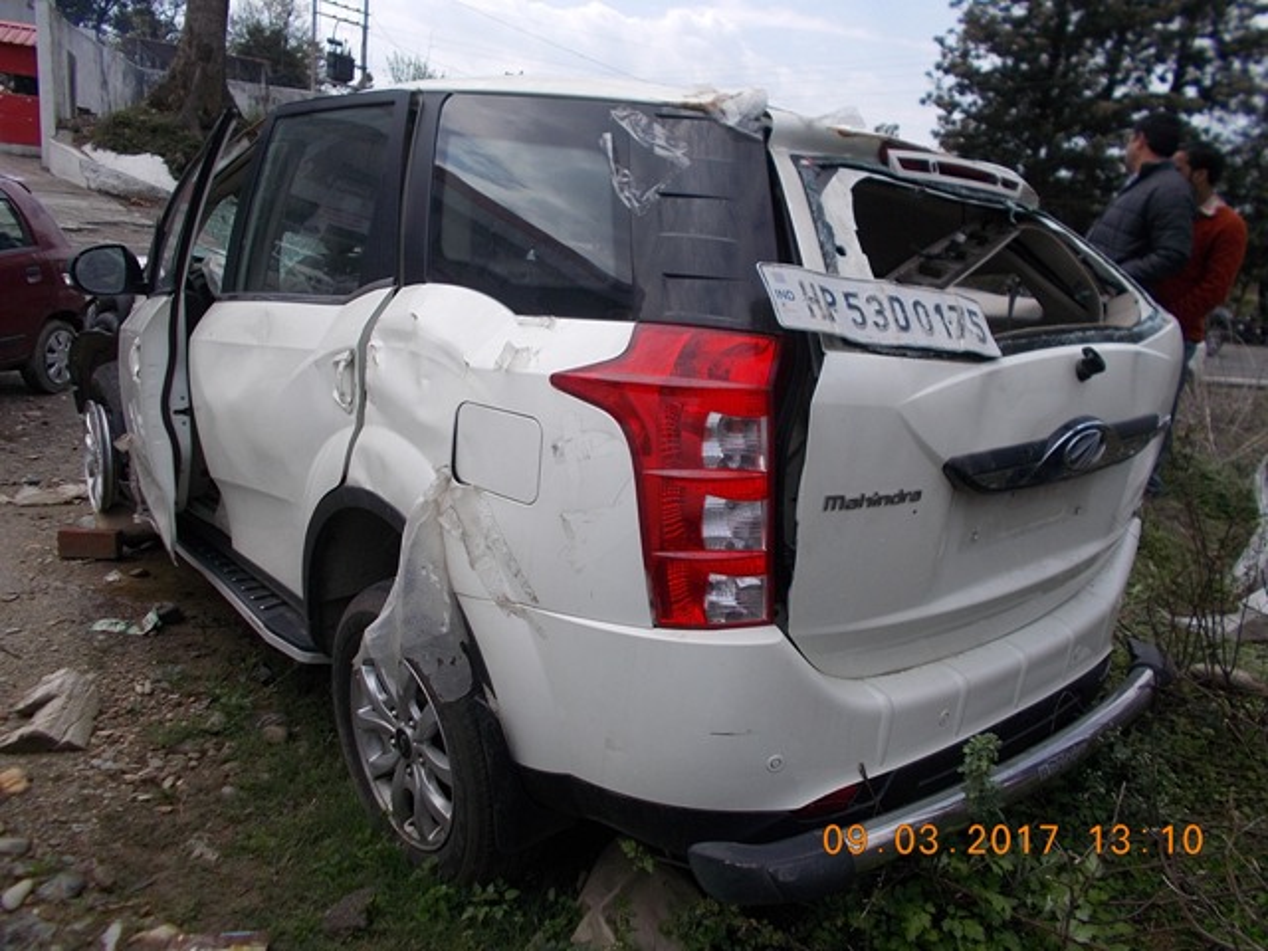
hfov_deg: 67.3
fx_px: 952
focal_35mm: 26
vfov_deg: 53.1
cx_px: 634
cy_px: 476
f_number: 8
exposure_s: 1/160
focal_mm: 4.6
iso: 80
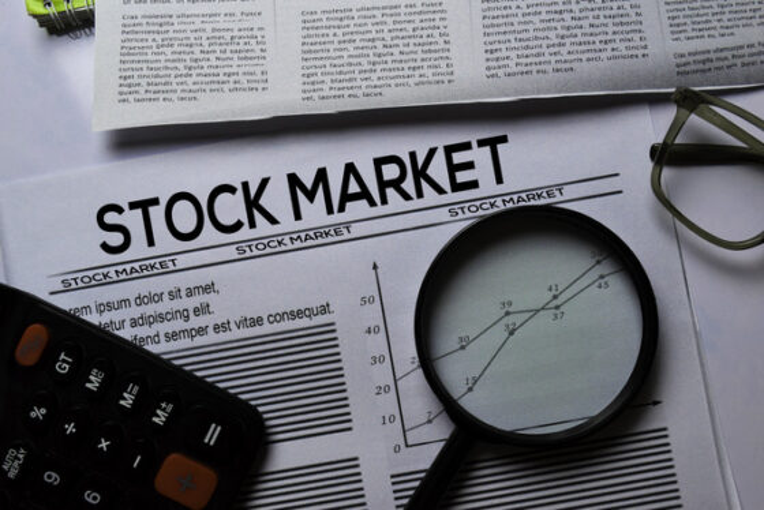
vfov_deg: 29.0
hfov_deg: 42.3
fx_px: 987
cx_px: 382
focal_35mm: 46
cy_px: 255
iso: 800
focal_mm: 31
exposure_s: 1/30
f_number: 8
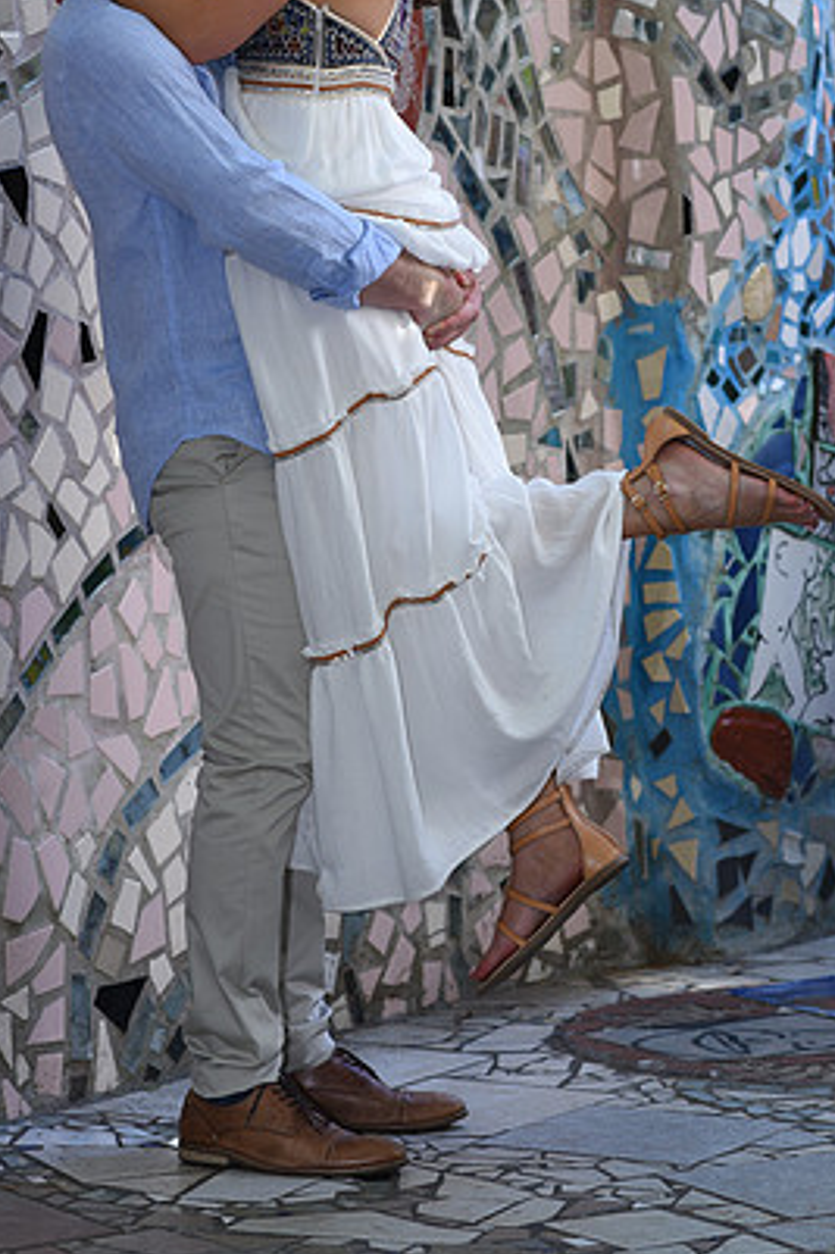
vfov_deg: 16.6
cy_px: 391
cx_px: 374
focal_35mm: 123
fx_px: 4283
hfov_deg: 11.1
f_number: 4
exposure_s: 1/160
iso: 320
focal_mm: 85
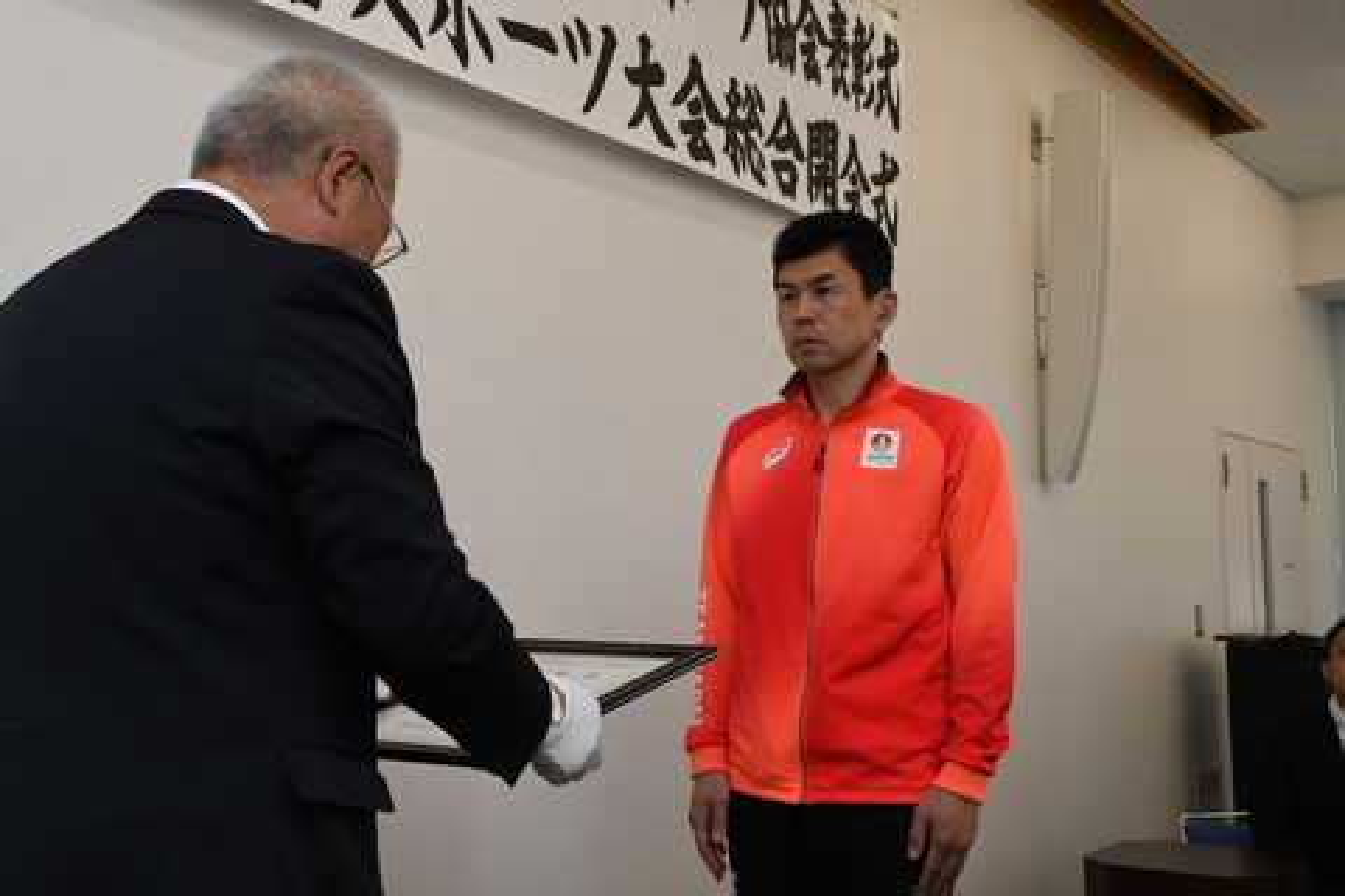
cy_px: 448
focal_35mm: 40
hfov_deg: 48.5
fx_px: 1494
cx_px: 672
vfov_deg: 33.4
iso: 1250
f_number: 9
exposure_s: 1/320
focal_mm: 27
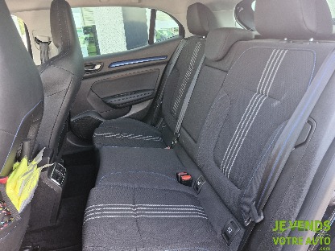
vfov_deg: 58.9
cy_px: 126
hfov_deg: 73.9
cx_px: 168
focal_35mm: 23
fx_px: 223
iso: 250
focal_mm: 5.54
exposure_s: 1/100
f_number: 1.8
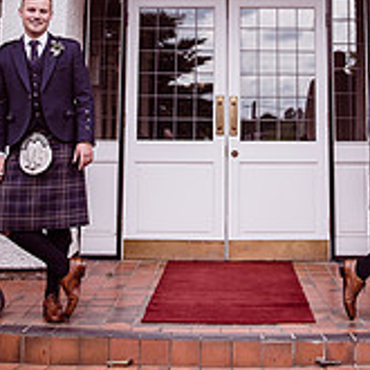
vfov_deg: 22.9
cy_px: -16
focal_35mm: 72
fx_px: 871
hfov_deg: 23.9
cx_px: 235
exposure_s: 1/1250
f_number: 4.5
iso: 200
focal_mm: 31
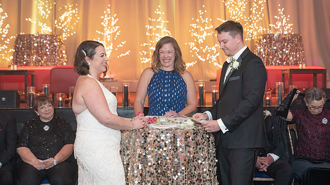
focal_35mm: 74
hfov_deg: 28.6
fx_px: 647
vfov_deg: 16.3
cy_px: 80
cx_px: 166
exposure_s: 1/125
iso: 4000
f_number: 4
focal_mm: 70
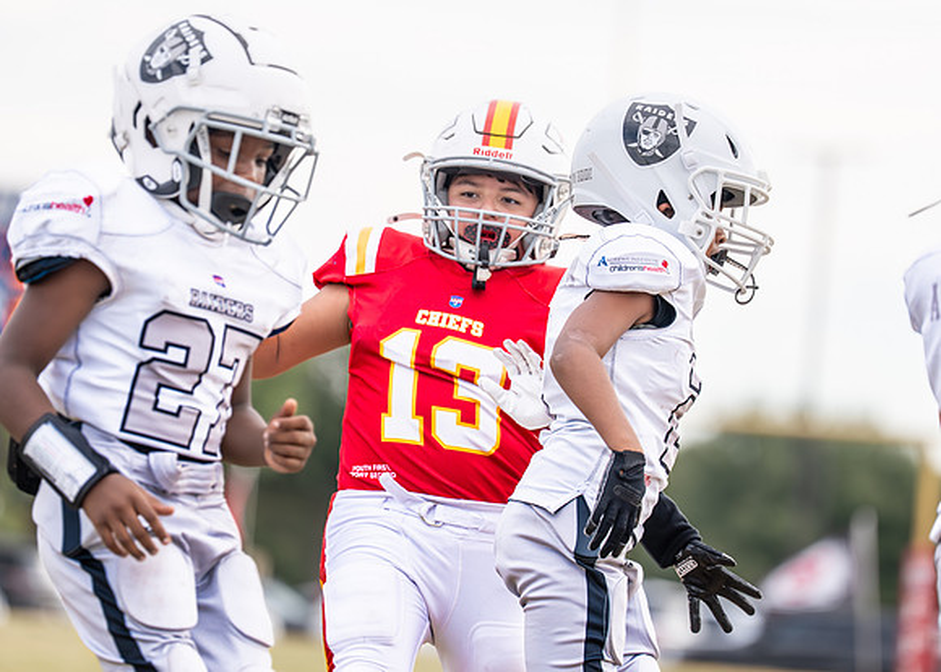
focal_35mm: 259
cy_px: 272
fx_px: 6921
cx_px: 511
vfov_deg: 5.6
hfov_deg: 7.8
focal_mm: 173
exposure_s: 1/1250
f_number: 2.8
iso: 160
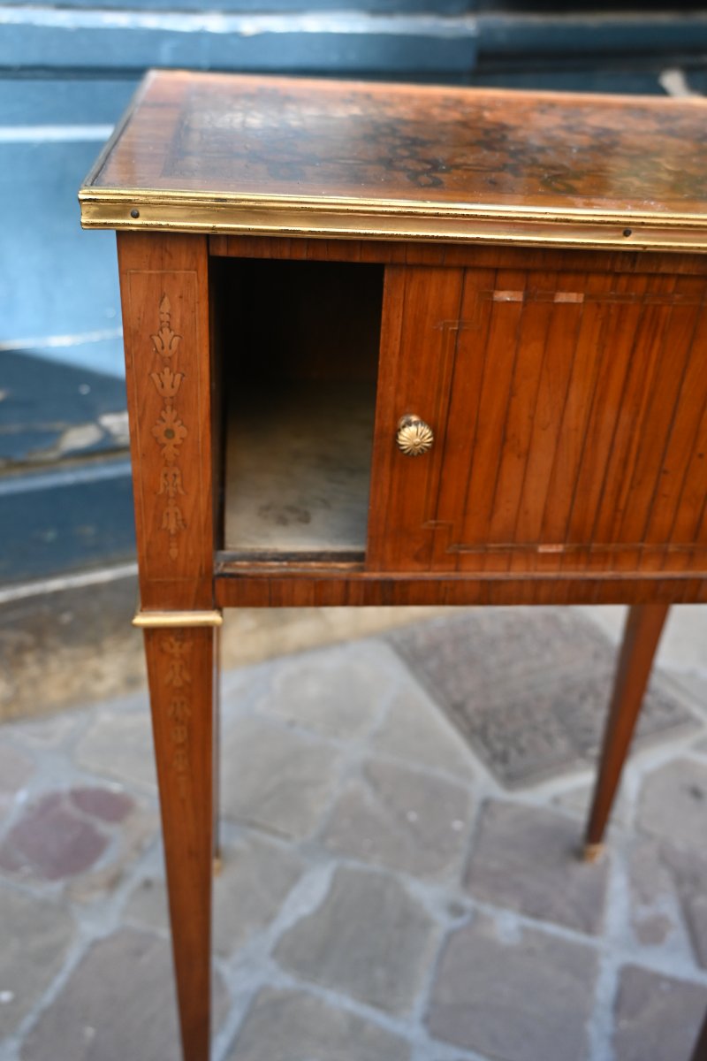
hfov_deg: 39.1
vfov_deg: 56.1
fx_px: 994
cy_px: 530
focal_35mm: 34
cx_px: 354
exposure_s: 1/250
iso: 400
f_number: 4
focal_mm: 22.5
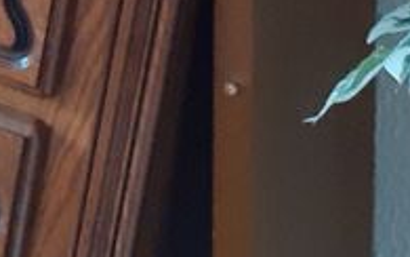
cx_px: -536
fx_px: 1643
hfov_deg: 11.9
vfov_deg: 8.3
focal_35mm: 147
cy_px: -335
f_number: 1.9
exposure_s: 1/33
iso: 250
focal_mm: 3.6
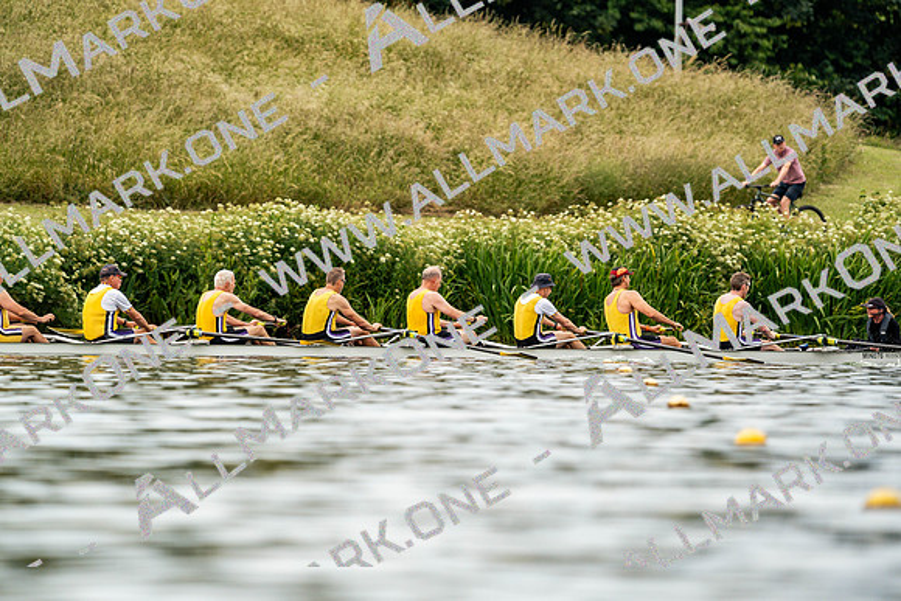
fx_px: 11966
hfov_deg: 4.3
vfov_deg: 2.9
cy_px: 300
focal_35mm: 478
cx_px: 450
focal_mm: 478
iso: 400
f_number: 6.3
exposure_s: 1/2000
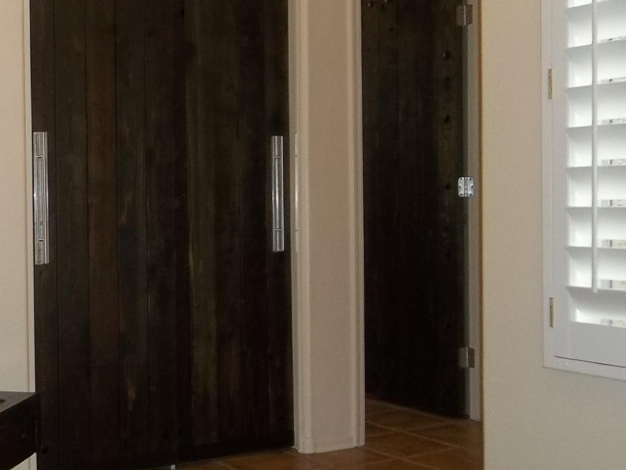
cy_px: 215
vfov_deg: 28.0
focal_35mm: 52
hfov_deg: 34.7
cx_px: 61
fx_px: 941
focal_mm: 4.9
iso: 160
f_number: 3.5
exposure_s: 1/30
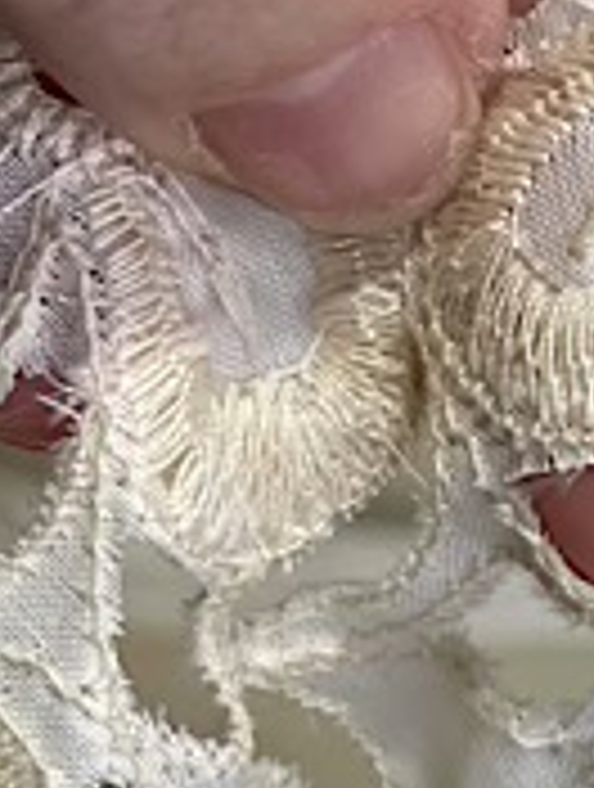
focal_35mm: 114
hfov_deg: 11.9
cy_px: 473
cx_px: 1125
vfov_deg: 17.2
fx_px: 2599
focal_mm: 5.1
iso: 32
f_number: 1.6
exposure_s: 1/631
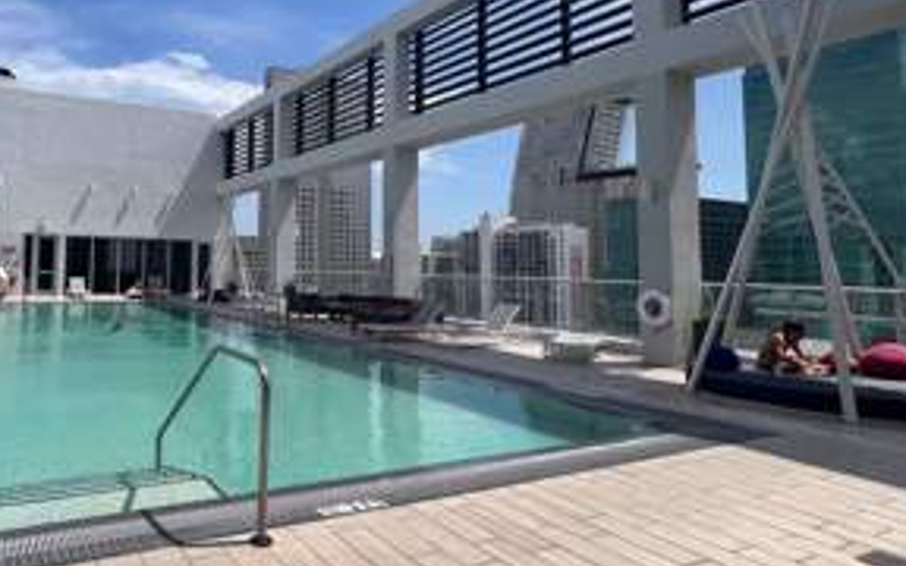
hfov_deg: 73.6
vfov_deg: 52.6
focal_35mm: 23
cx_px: 267
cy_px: 223
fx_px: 568
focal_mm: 1.57
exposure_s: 1/3125
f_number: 1.8
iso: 32
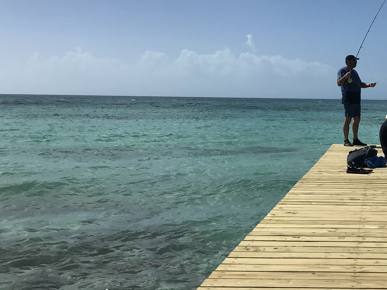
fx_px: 671
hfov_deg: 30.1
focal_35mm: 60
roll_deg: -1.8
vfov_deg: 24.2
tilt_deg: +3.6
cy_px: 83
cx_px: 383
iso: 25
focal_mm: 3.99
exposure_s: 1/8000
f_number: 1.8
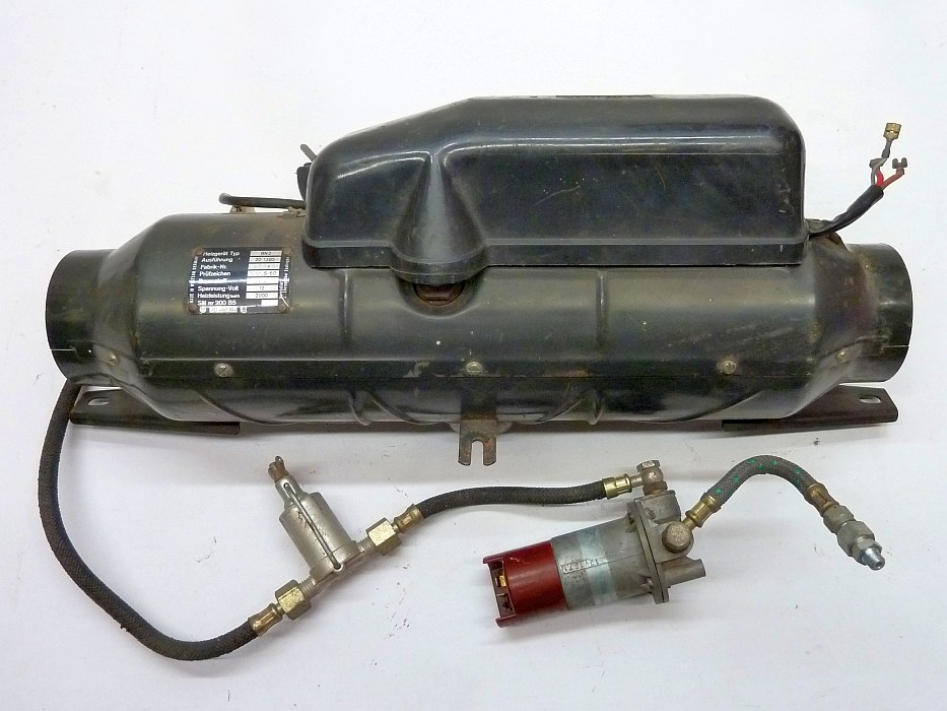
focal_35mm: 25
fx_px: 684
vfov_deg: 54.9
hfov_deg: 69.4
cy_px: 356
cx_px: 474
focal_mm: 4.1
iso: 400
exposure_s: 1/30
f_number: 3.3
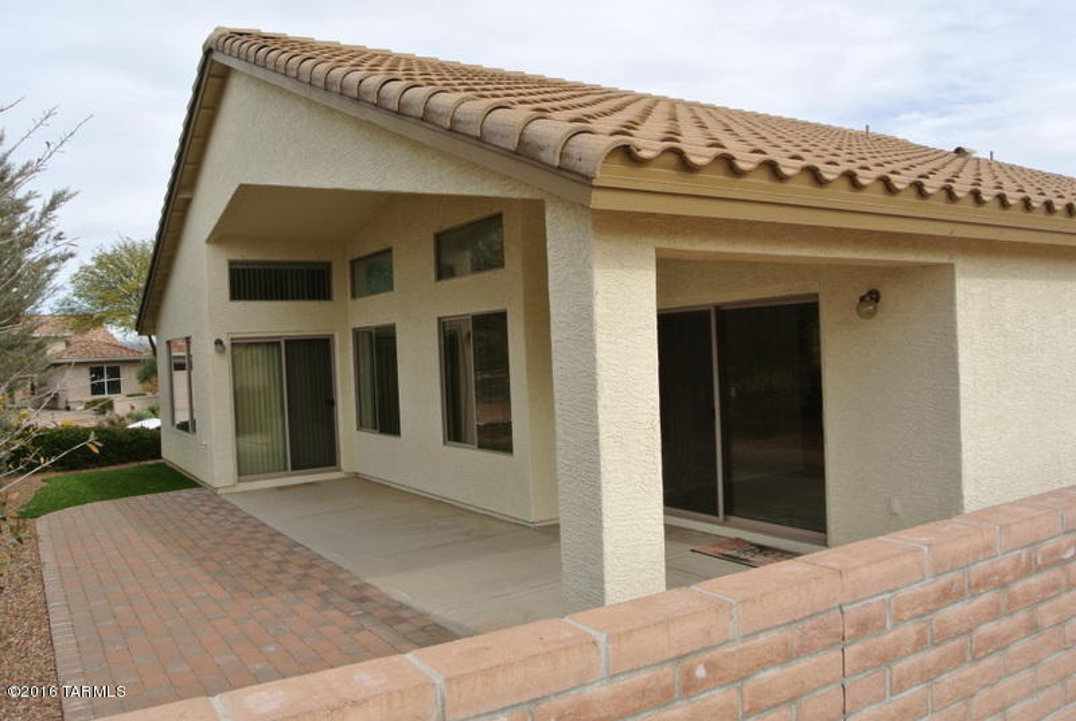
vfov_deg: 48.1
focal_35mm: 27
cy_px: 360
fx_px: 808
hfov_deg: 67.3
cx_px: 538
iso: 100
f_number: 13
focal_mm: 10
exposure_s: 1/60
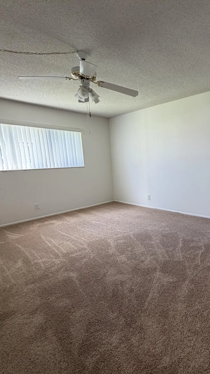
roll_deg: +1.4
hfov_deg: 54.2
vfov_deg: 89.6
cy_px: 191
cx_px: 170
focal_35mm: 19
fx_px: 188
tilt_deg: -9.5
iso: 250
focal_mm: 2.22
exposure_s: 1/120
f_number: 2.2
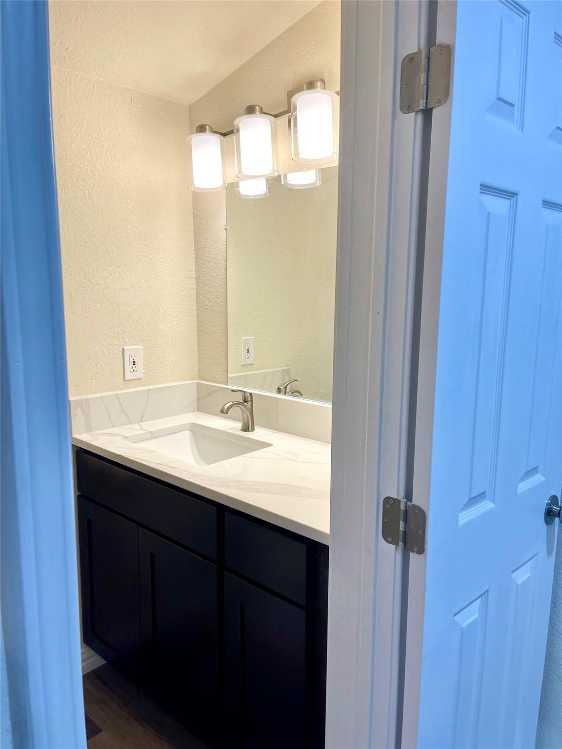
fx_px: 541
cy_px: 374
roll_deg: -1.0
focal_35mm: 25
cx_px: 281
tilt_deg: -9.8
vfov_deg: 69.4
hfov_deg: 54.9
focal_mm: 5.1
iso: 40
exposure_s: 1/120
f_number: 1.6
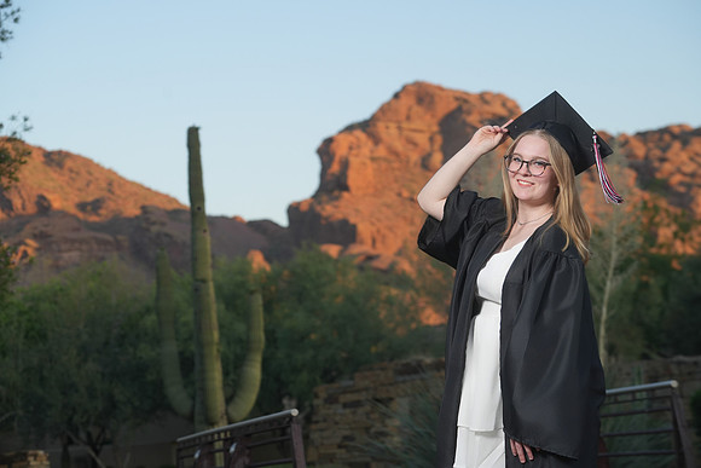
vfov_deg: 15.0
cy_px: 234
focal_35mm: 91
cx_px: 350
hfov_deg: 22.4
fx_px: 1772
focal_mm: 91
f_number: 5.6
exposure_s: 1/250
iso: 320
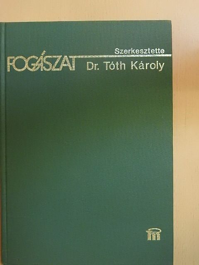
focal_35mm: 65
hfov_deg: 22.6
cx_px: 100
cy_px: 132
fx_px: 498
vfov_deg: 29.8
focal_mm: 11.6
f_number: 4.2
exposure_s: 1/60
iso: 1600
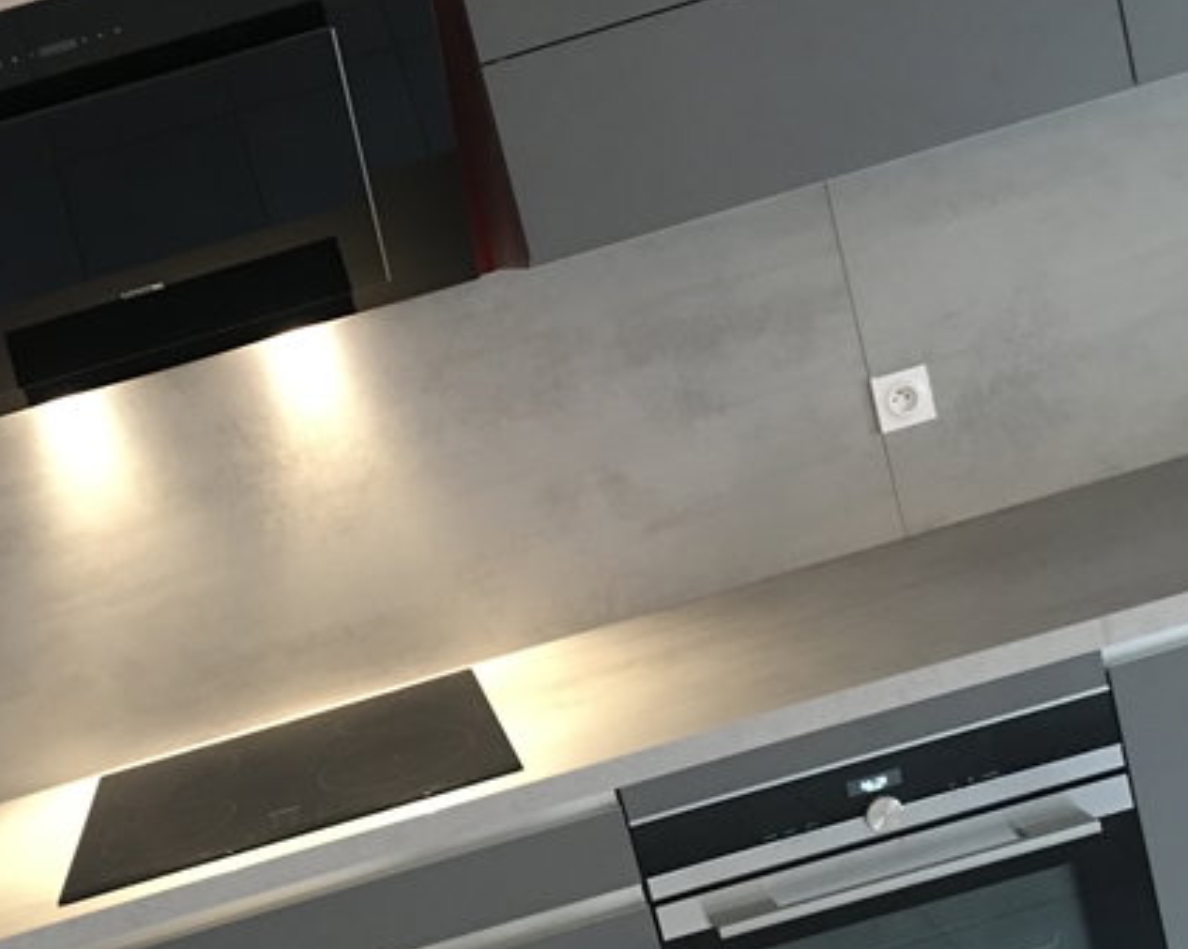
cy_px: 593
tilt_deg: -9.0
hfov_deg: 39.0
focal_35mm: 47
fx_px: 1651
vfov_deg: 31.9
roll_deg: +16.0
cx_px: 366
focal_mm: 4.15
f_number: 2.2
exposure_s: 1/8
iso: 125
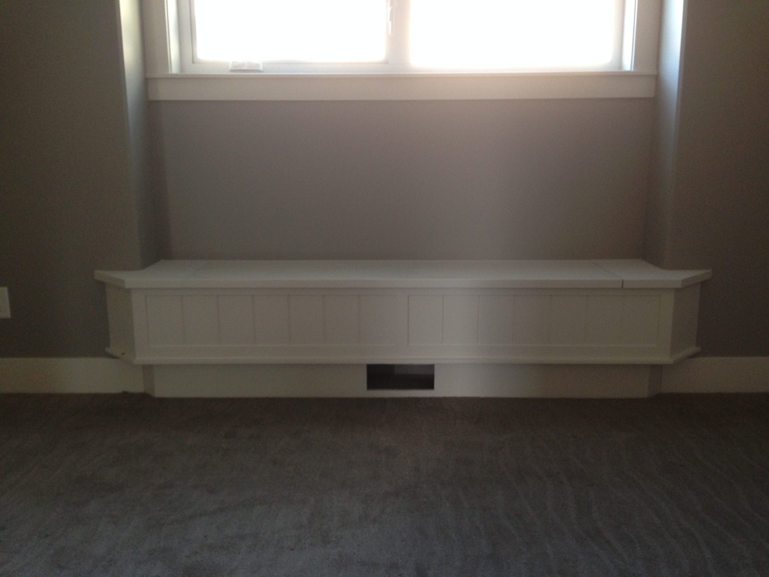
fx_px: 733
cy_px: 288
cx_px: 384
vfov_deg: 42.9
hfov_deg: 55.4
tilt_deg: -10.7
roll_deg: -0.2
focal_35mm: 33
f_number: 2.4
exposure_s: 1/20
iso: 125
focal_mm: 4.12
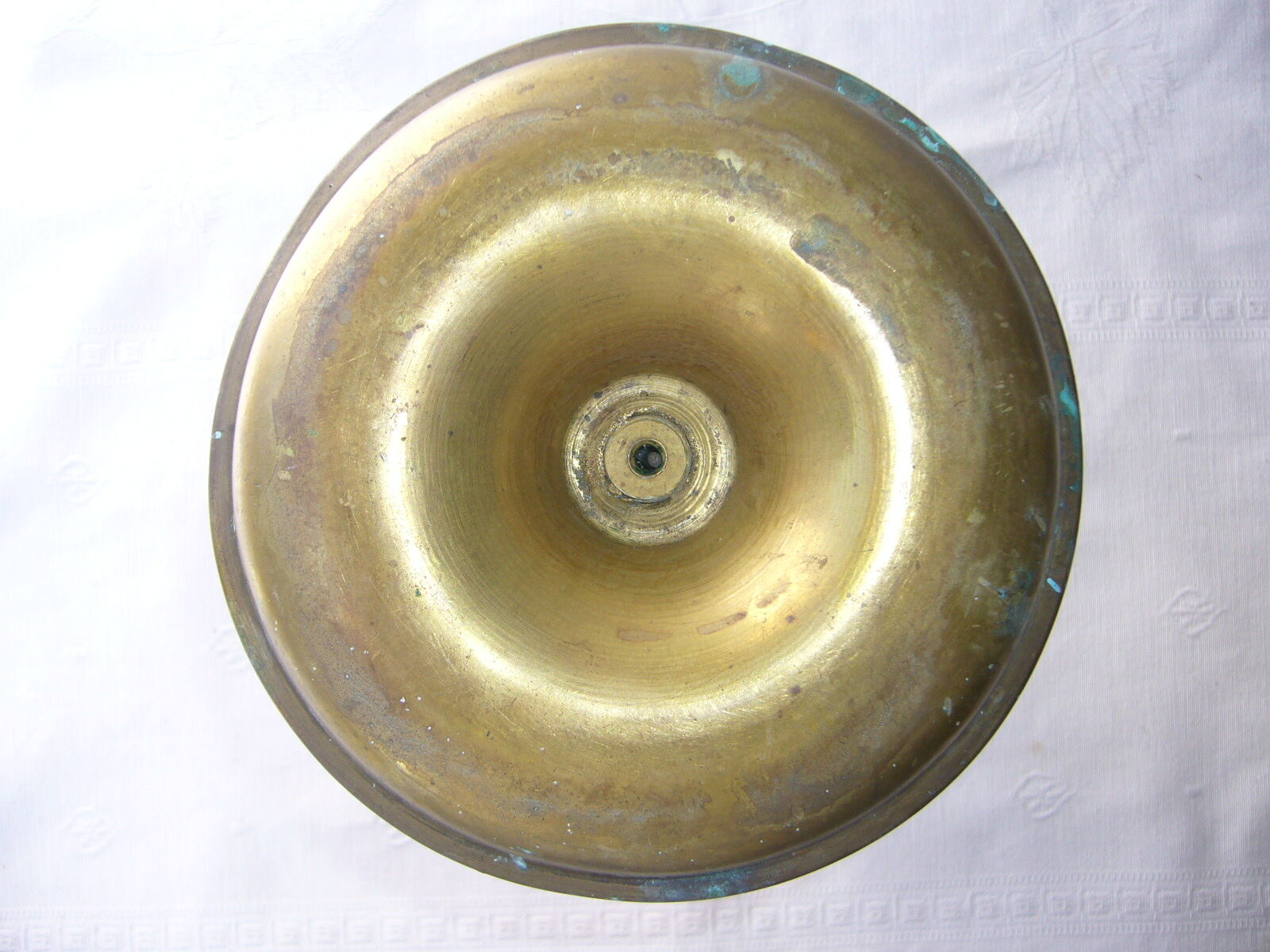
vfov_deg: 40.7
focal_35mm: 35
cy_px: 476
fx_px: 1284
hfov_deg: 52.6
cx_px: 635
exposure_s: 1/125
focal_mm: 5.8
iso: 80
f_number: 2.8
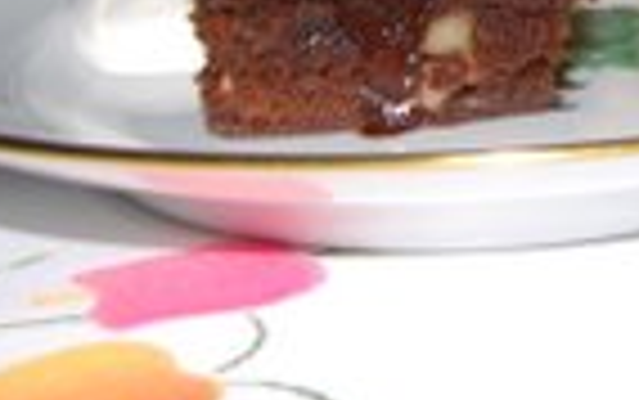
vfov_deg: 8.8
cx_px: 981
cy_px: -265
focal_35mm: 145
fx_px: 2527
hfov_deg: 13.5
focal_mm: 28
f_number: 10
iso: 100
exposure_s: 1/200
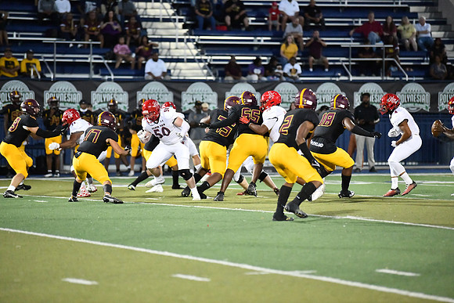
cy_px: 152
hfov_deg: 10.3
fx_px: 2523
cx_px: 227
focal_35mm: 200
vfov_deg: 6.9
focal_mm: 200
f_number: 3.2
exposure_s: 1/3200
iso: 16000
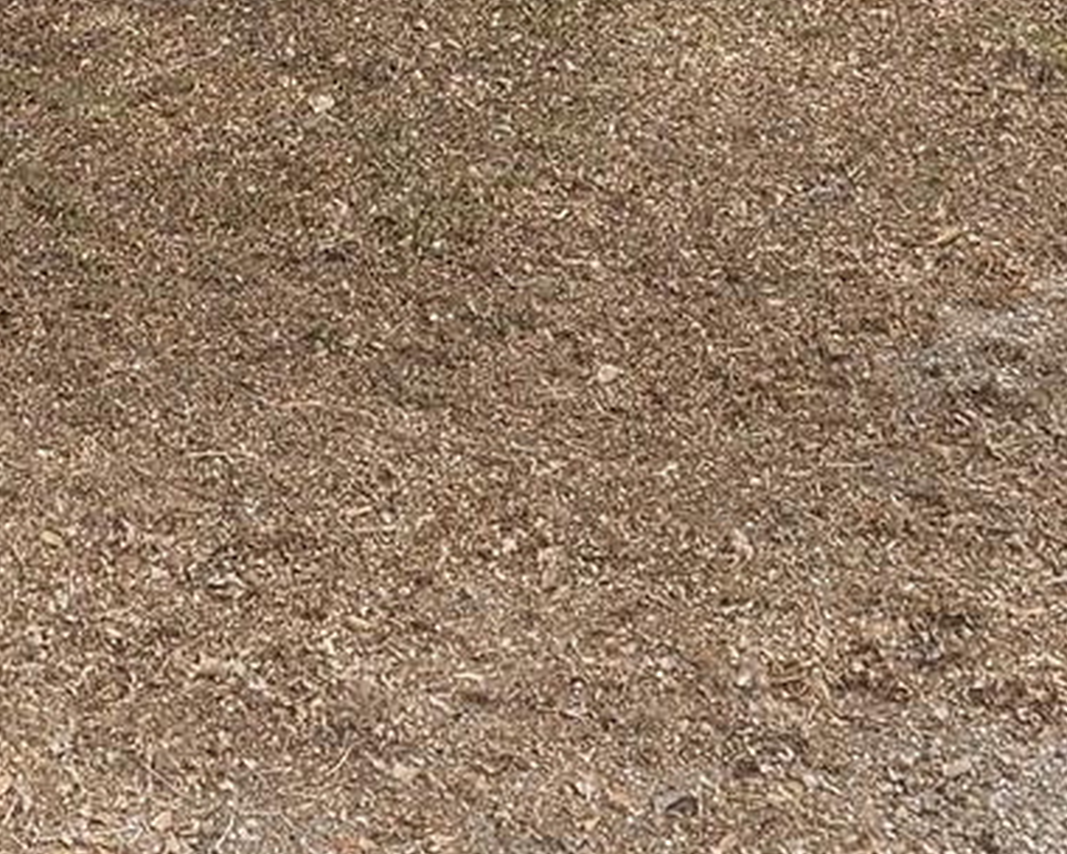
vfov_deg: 11.5
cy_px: -848
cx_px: 39
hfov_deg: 15.6
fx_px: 3821
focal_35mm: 121
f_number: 1.8
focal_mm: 6.4
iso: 12
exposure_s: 1/263
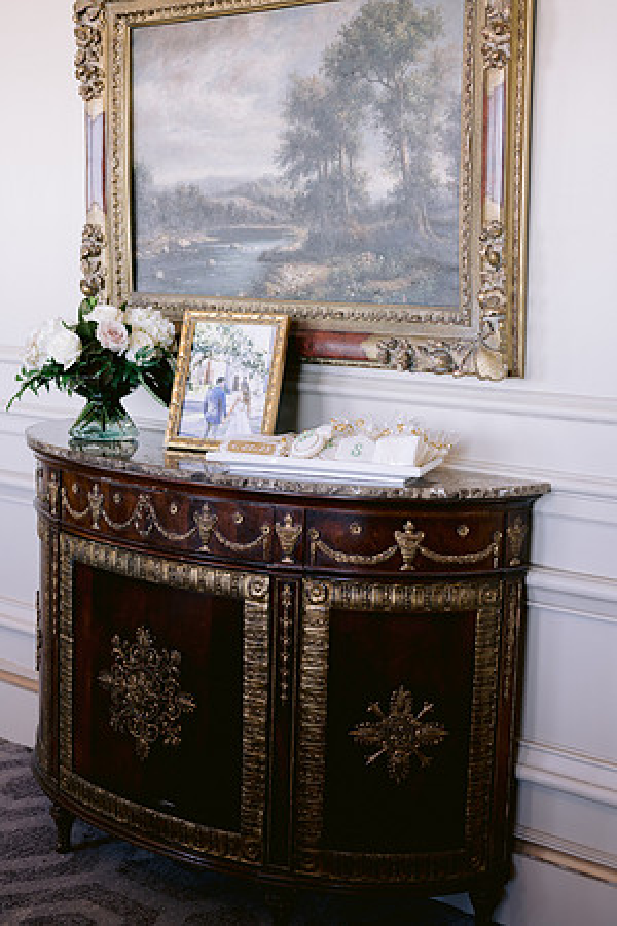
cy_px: 463
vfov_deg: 39.6
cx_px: 308
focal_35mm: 50
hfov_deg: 27.0
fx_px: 1285
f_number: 2.8
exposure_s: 1/125
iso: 400
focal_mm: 50
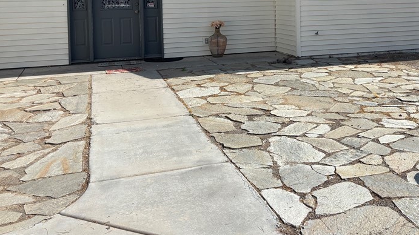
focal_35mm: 42
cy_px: 17
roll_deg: +0.7
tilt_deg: +0.1
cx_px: 280
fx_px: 466
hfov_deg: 47.6
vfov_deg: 27.2
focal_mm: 5.96
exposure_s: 1/4854
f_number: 1.6
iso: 50
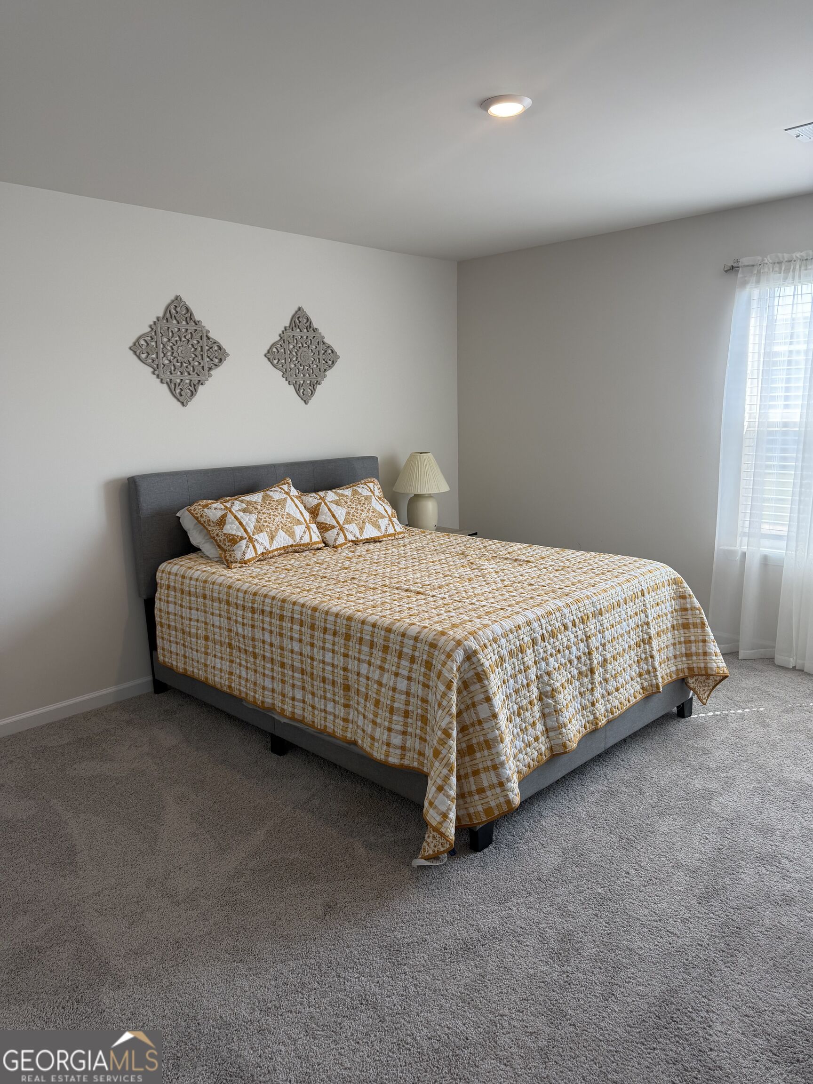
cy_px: 542
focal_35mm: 24
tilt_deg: -10.6
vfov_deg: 71.6
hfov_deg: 56.8
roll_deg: +0.3
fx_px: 752
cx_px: 406
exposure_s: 1/120
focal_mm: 6.76
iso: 64
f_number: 1.78
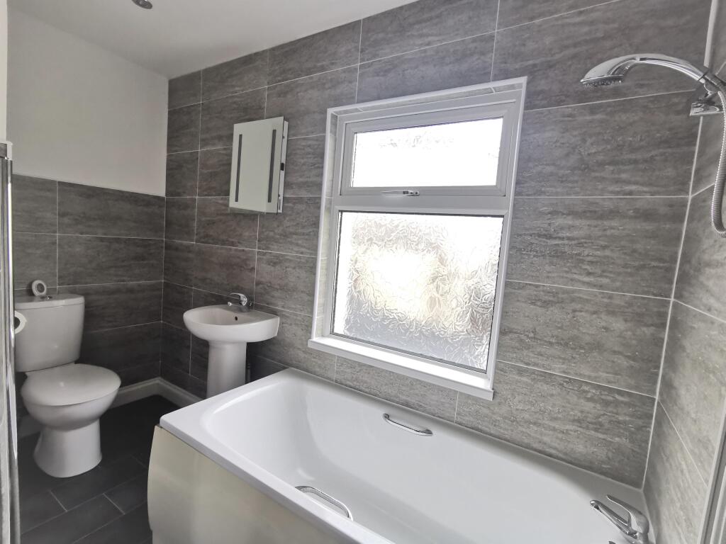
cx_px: 363
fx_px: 357
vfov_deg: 74.7
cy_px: 272
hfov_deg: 91.0
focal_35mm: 17
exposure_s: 1/50
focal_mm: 2.26
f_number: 2.2
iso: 320
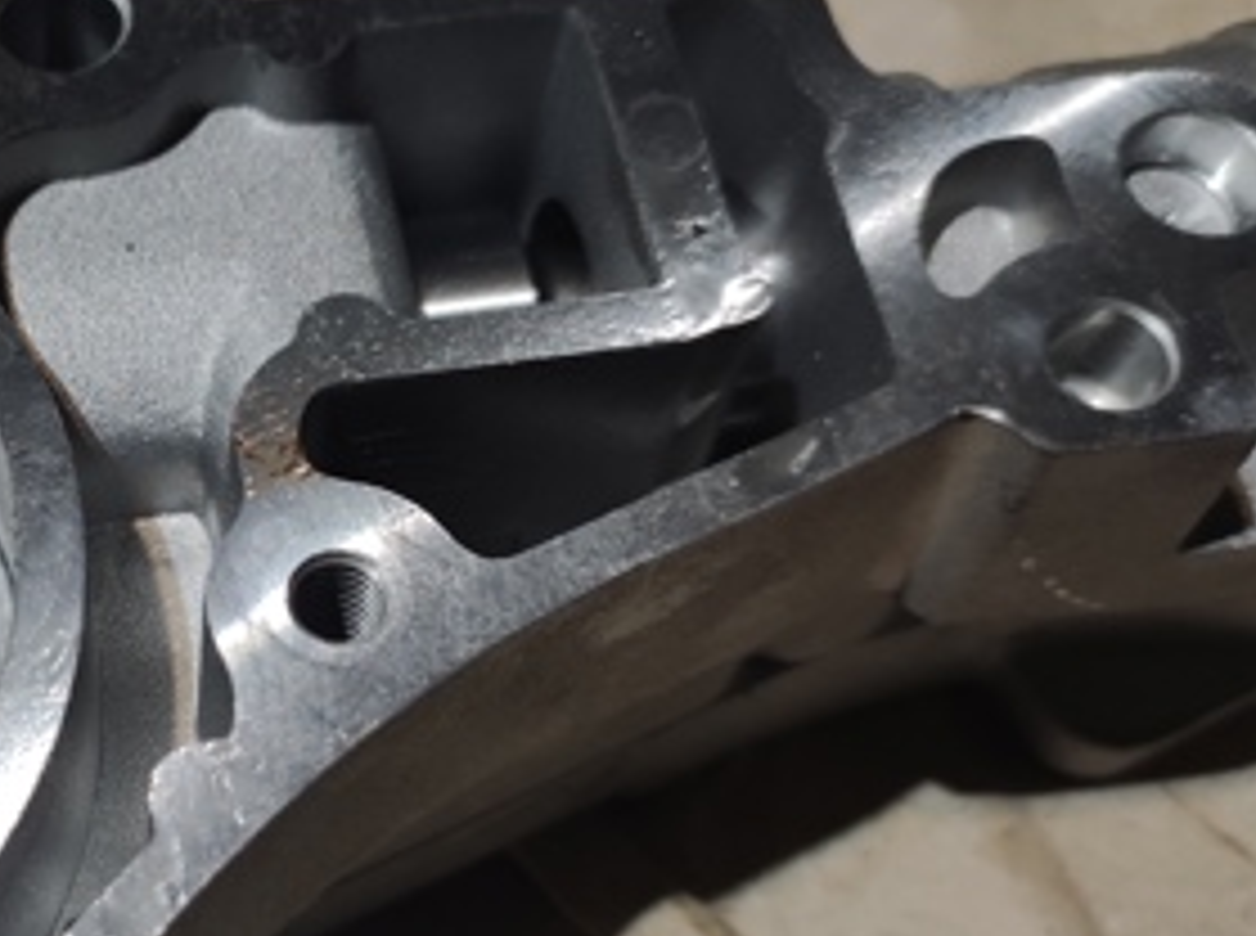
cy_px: 594
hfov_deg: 42.9
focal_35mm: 39
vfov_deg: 36.4
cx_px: 72
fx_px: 1412
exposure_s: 1/50
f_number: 1.79
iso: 310
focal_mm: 4.74
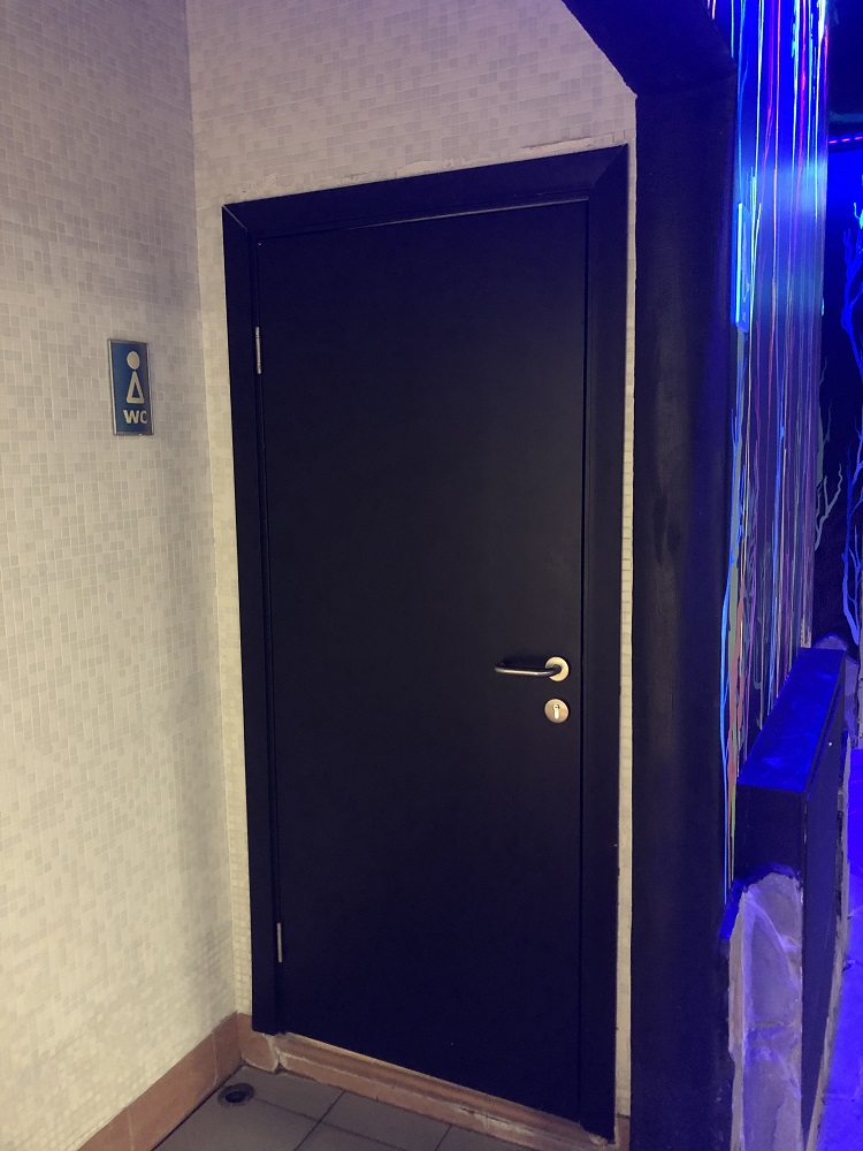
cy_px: 576
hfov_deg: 49.7
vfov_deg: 63.4
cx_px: 432
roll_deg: +1.4
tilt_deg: -5.0
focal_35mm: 28
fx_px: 931
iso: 100
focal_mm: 3.99
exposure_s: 1/4
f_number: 1.8
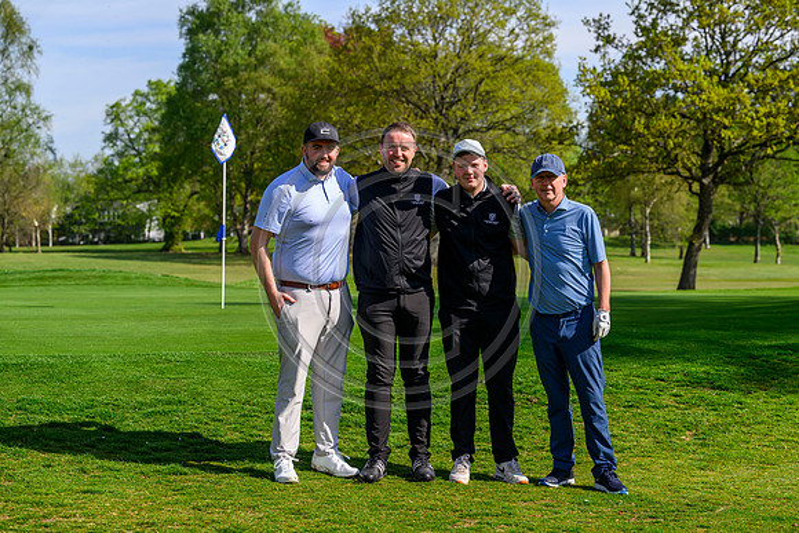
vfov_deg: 16.7
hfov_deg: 24.8
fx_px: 1820
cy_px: 266
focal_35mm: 82
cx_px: 400
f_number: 5
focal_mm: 82
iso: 500
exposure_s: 1/2500
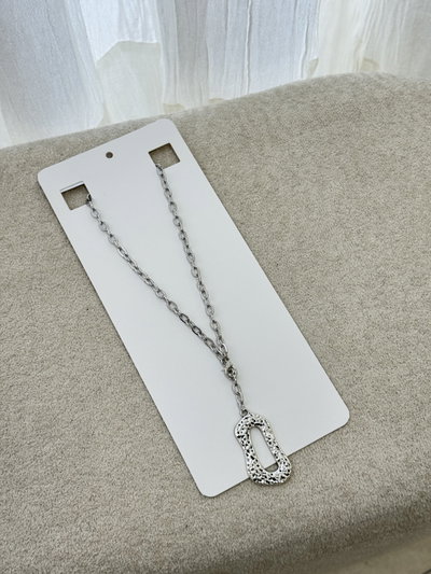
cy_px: 287
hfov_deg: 30.3
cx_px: 216
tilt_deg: -67.4
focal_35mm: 48
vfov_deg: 39.6
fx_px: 797
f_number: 1.78
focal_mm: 6.76
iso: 100
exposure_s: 1/94
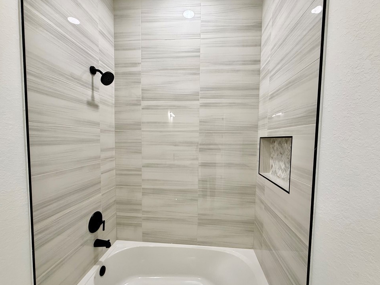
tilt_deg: -3.4
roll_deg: -1.1
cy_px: 149
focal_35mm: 15
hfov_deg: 98.2
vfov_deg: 81.7
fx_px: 165
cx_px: 193
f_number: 2.2
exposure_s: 1/120
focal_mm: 2.22
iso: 200
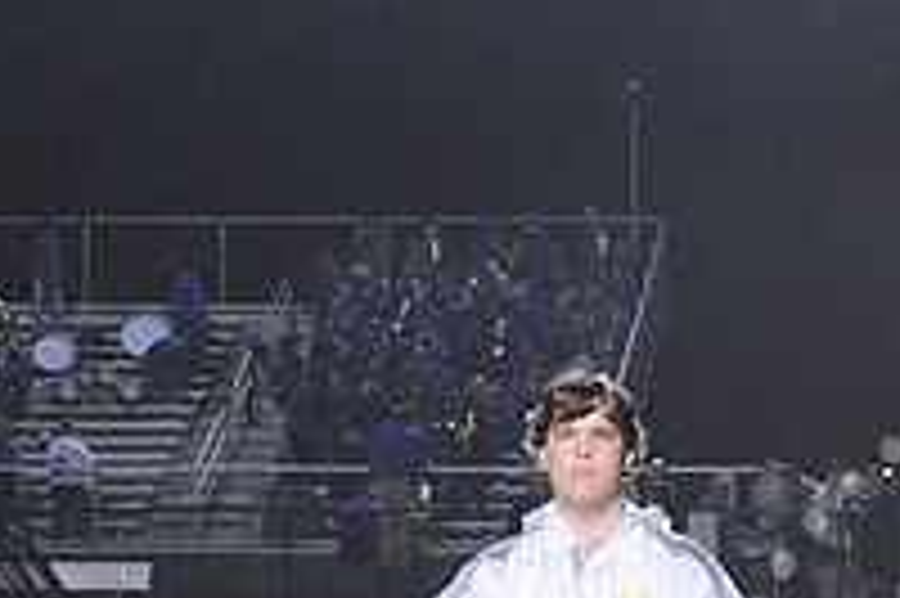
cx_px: 1134
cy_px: 787
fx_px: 5795
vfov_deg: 5.9
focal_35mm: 232
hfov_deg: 8.8
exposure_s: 1/200
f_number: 5.6
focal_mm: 80
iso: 4000
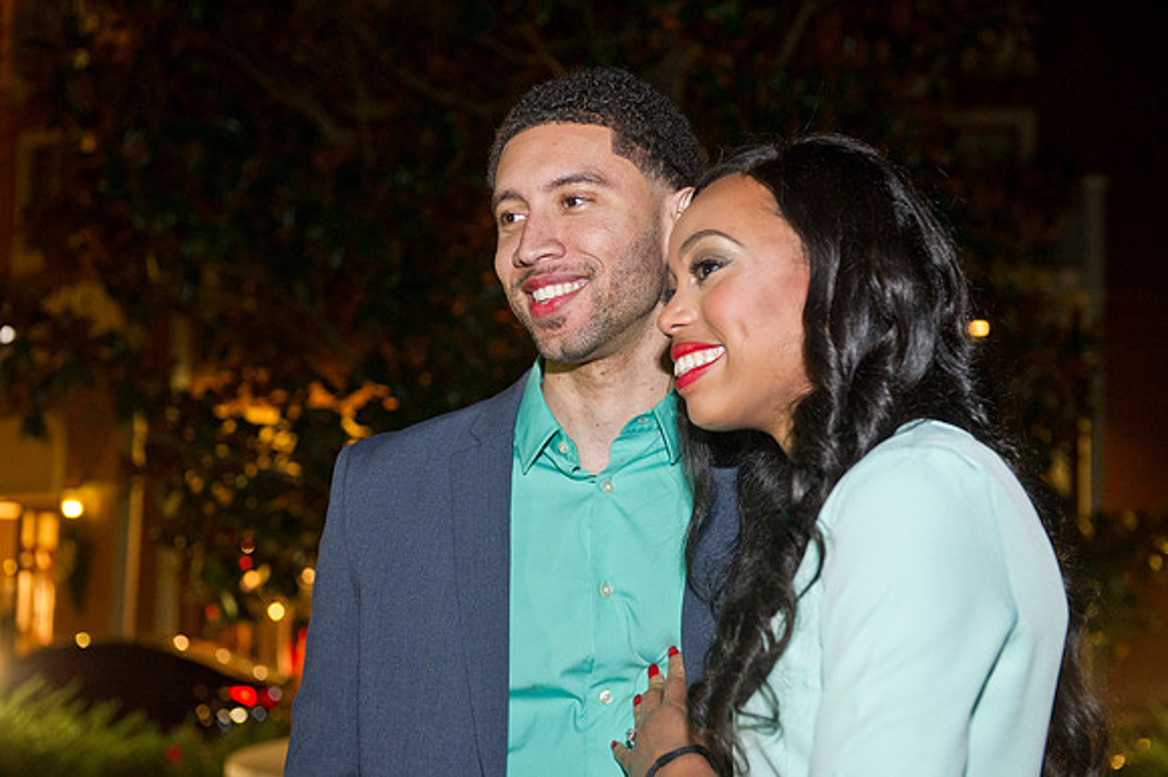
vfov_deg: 23.4
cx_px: 584
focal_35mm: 58
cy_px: 388
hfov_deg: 34.5
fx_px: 1881
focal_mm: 58
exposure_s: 1/80
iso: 3200
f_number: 4
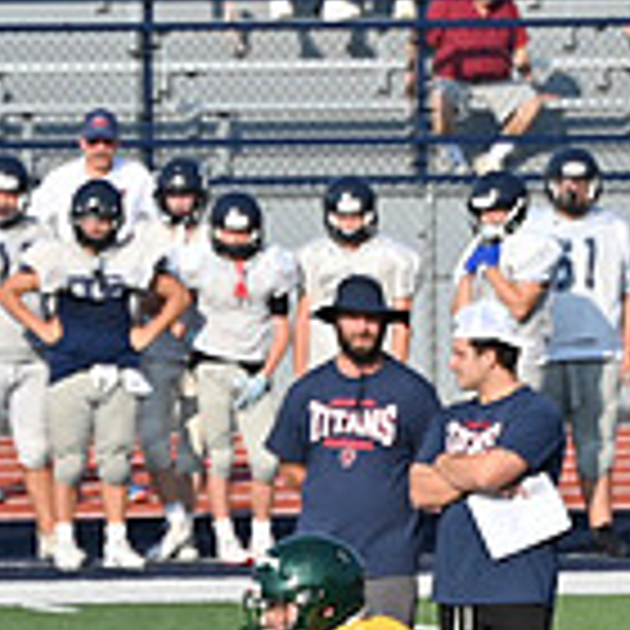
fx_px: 17358
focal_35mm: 843
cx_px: 576
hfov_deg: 2.1
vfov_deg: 2.1
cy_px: 772
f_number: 5.6
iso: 100
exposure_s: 1/640
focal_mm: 160
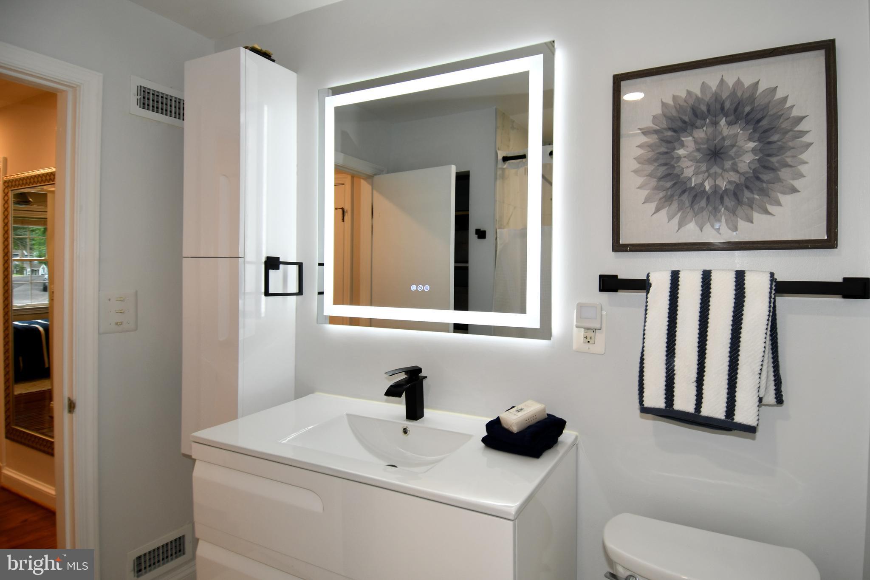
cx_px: 435
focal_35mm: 18
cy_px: 290
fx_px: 435
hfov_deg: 90.0
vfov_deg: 67.4
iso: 250
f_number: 4
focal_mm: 12
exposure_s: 1/60
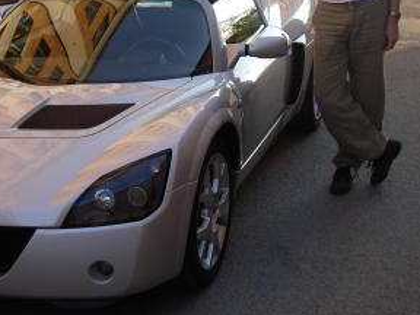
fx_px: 801
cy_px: 104
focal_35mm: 66
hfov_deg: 29.0
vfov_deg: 22.2
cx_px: 118
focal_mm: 6.3
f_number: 3.3
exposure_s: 1/160
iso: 80
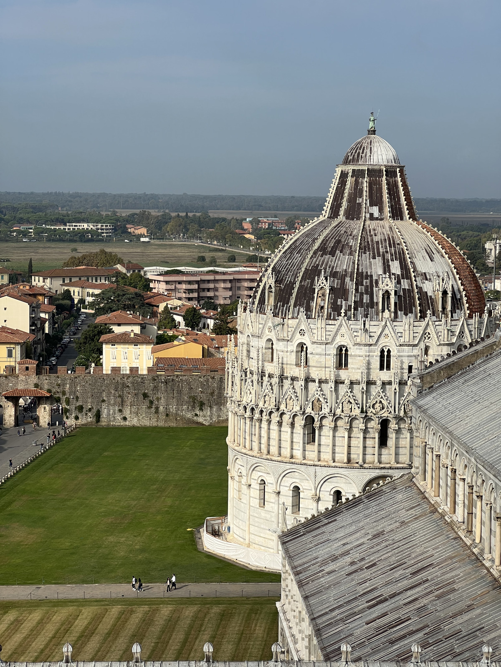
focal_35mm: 77
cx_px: 250
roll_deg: -0.6
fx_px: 1486
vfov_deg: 25.3
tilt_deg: -5.4
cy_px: 334
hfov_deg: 19.1
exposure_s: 1/1043
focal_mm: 9
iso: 32
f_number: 2.8
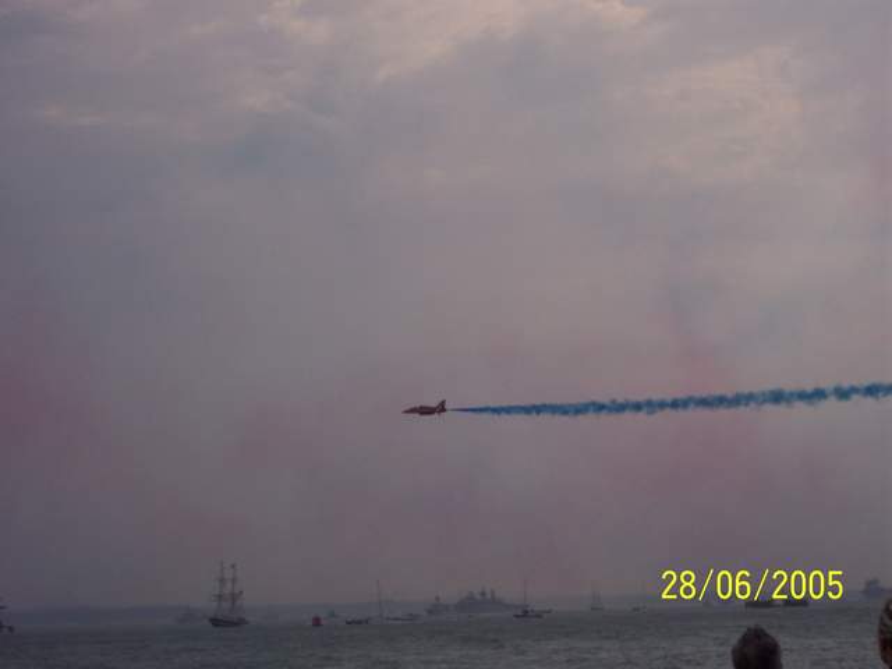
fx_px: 2938
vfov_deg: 13.0
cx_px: 446
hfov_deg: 17.3
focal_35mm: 114
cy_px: 334
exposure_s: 1/350
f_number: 8
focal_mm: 24
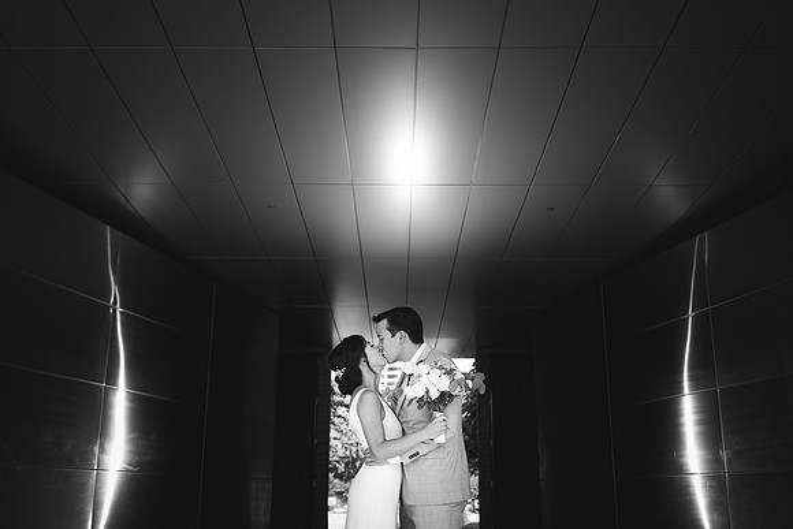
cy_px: 264
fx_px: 784
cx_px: 396
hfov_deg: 53.7
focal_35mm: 36
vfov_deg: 37.3
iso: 64
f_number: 3.5
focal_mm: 35
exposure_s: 1/250
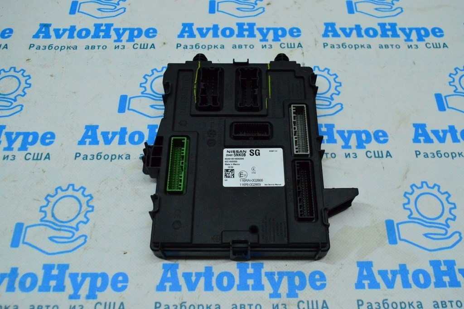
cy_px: 154
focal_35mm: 33
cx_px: 232
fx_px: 425
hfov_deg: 57.3
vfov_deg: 39.9
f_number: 6.3
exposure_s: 1/800
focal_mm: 22
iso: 6400
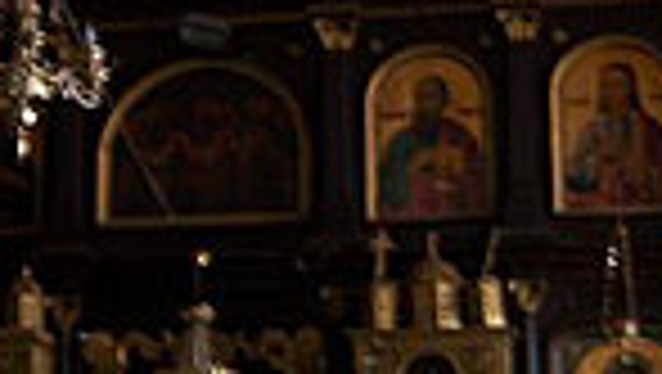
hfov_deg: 17.8
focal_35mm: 120
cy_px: 135
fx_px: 2108
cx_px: 266
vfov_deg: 10.1
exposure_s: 1/8
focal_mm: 6
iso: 80
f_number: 2.8
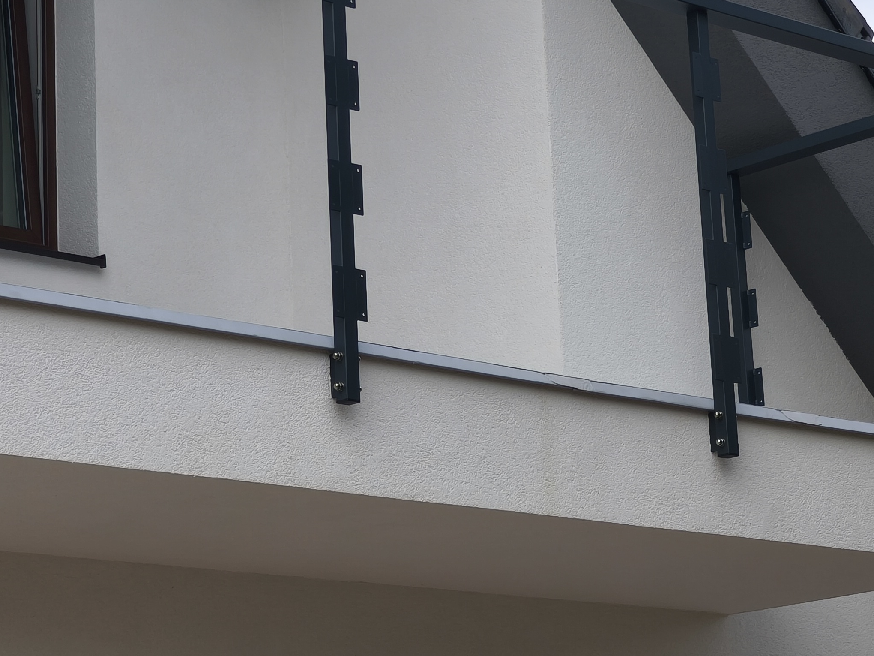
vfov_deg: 11.8
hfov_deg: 15.6
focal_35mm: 126
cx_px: 407
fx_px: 3181
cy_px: 219
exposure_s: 1/421
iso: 50
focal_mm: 7.1
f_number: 1.9
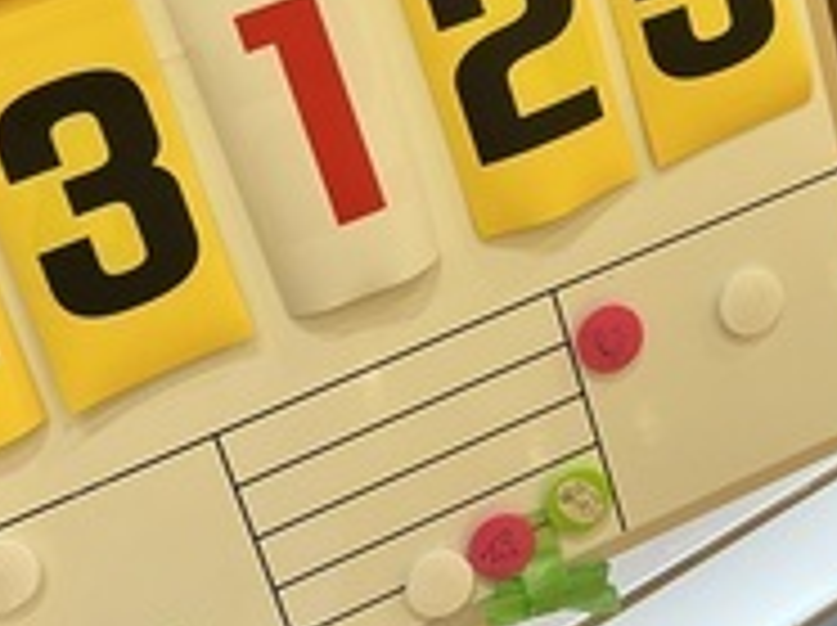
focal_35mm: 56
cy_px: 86
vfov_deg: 25.4
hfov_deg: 34.3
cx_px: 360
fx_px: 1352
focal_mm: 5.1
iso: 125
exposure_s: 1/100
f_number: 1.6
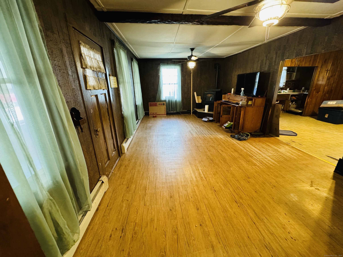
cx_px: 172
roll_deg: +1.3
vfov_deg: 85.7
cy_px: 128
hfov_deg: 102.1
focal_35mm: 14
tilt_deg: -17.8
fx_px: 139
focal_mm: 2.22
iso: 1000
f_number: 2.2
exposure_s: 1/60
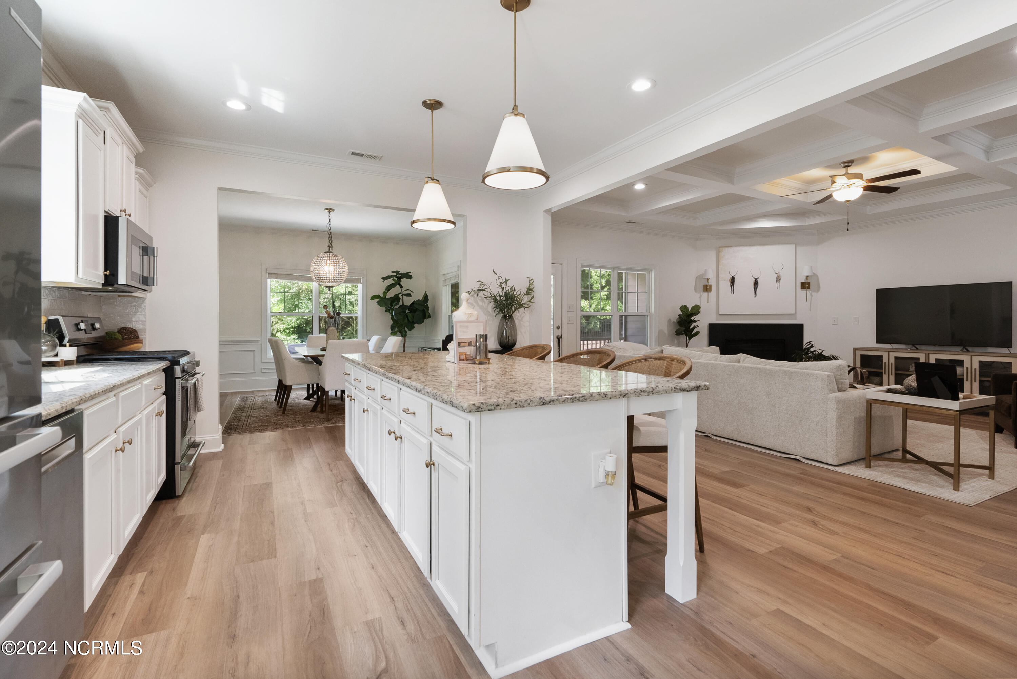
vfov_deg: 73.8
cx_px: 508
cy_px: 340
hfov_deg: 96.7
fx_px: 452
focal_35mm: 16
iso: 1250
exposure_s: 1/15
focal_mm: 16
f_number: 7.1
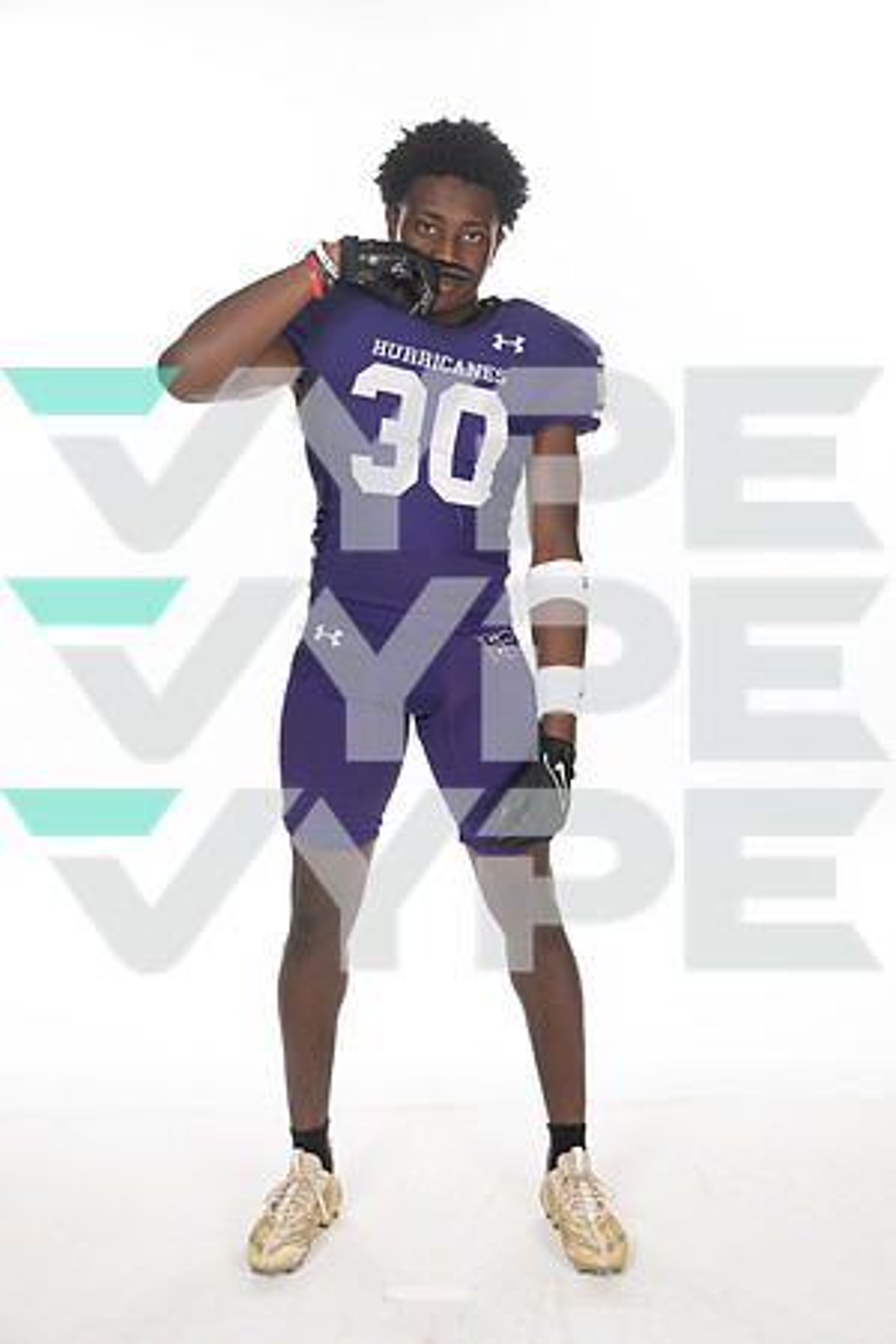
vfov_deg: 41.1
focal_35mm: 48
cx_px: 448
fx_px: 1792
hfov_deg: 28.1
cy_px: 672
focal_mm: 48
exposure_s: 1/320
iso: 800
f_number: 7.1
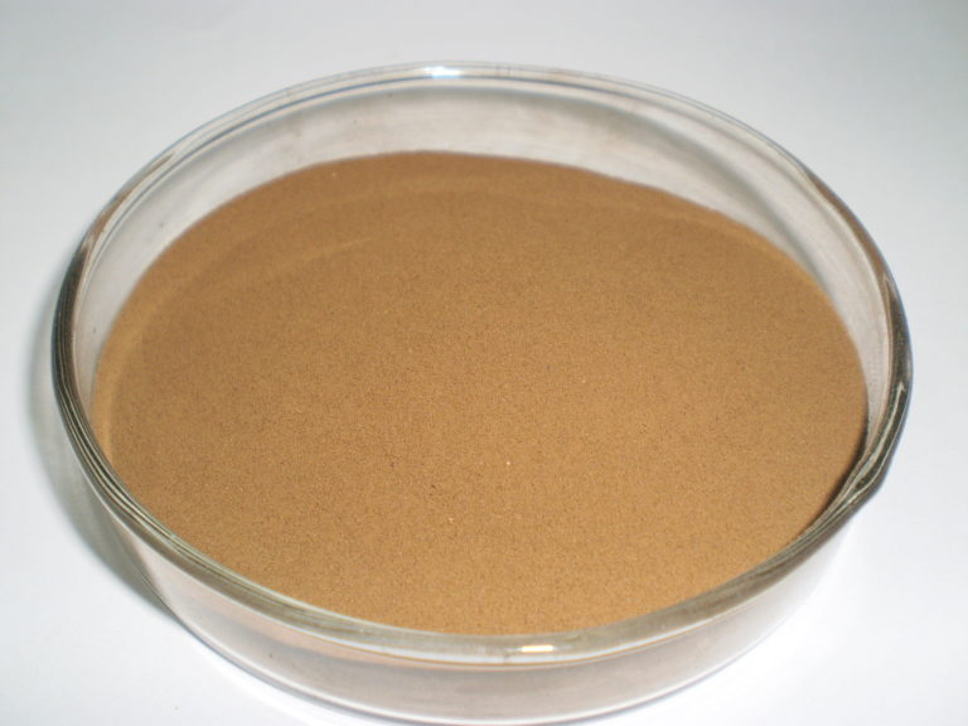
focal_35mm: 36
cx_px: 484
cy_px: 363
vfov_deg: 39.7
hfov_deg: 51.4
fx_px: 1007
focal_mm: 6.3
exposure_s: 1/30
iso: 125
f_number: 3.1
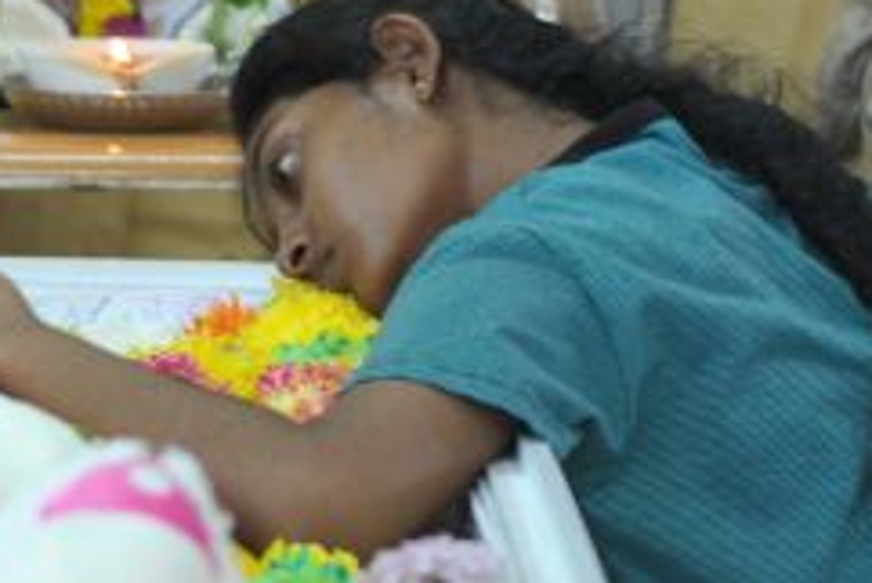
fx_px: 5623
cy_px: 315
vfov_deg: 5.9
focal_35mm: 232
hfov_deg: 8.8
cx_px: -105
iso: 1000
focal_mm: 70
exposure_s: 1/60
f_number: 3.2
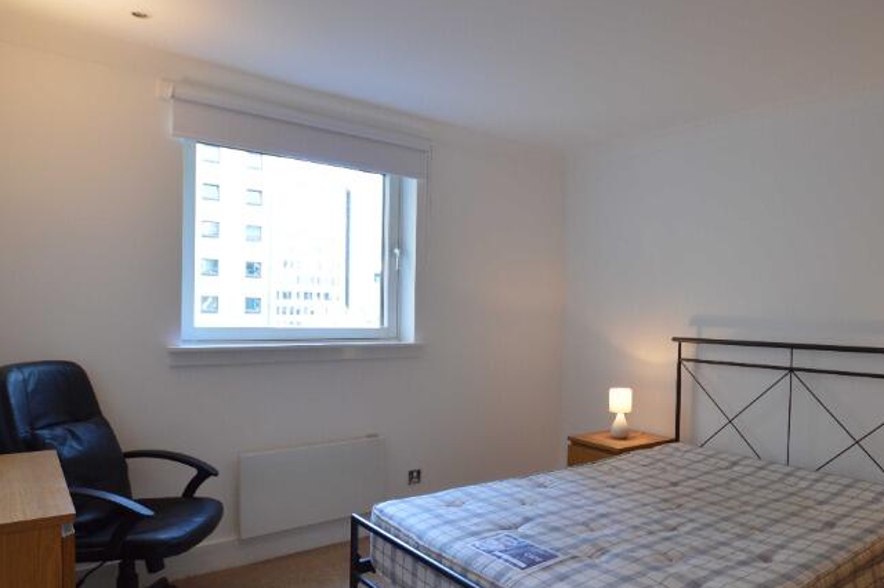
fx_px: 589
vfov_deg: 52.9
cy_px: 332
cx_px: 551
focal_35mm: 24
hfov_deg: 72.6
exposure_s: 1/60
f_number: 4
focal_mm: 10
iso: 400
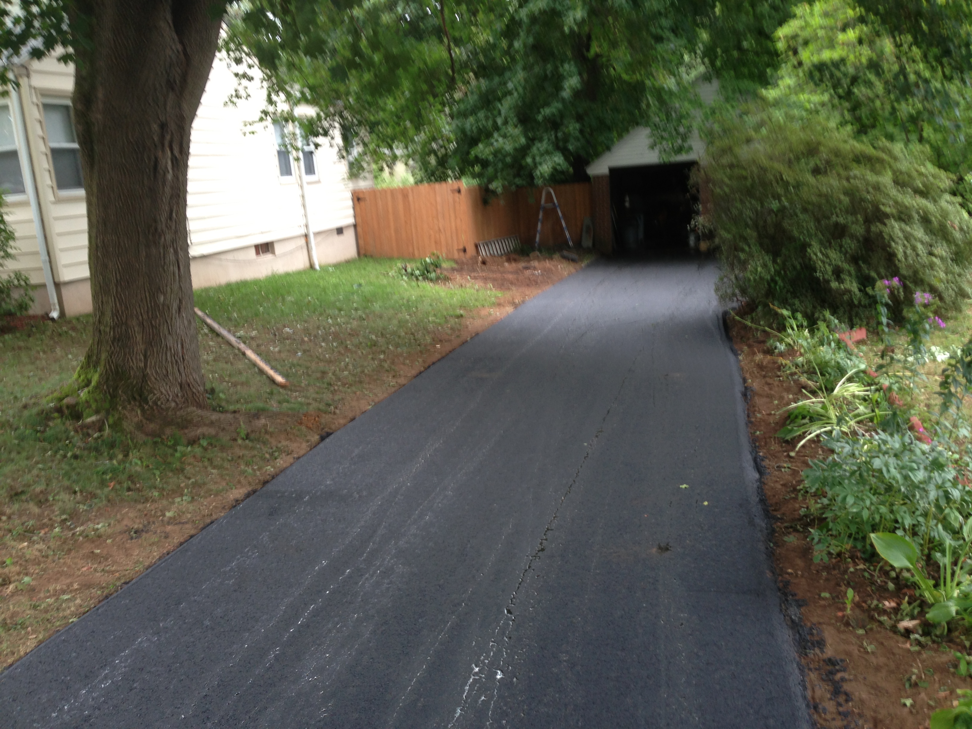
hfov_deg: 55.4
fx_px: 927
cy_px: 364
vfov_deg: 42.9
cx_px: 486
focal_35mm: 33
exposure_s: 1/24
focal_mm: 4.13
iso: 50
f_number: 2.4
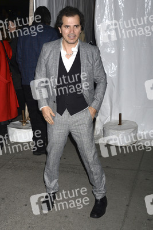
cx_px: 76
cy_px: 115
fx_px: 318
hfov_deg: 27.0
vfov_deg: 39.6
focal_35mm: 50
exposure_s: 1/250
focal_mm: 50
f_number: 5.6
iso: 800
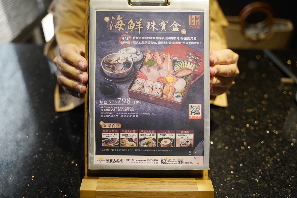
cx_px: 148
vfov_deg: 42.3
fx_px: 256
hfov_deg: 60.3
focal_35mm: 31
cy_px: 99
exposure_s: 1/60
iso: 1600
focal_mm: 31
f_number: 2.8
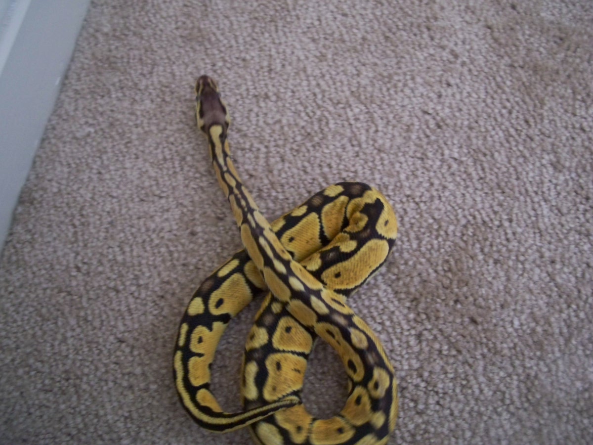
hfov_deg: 50.1
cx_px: 296
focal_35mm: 37
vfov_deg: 38.7
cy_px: 222
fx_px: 634
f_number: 2.8
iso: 400
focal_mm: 7.8
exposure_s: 1/20
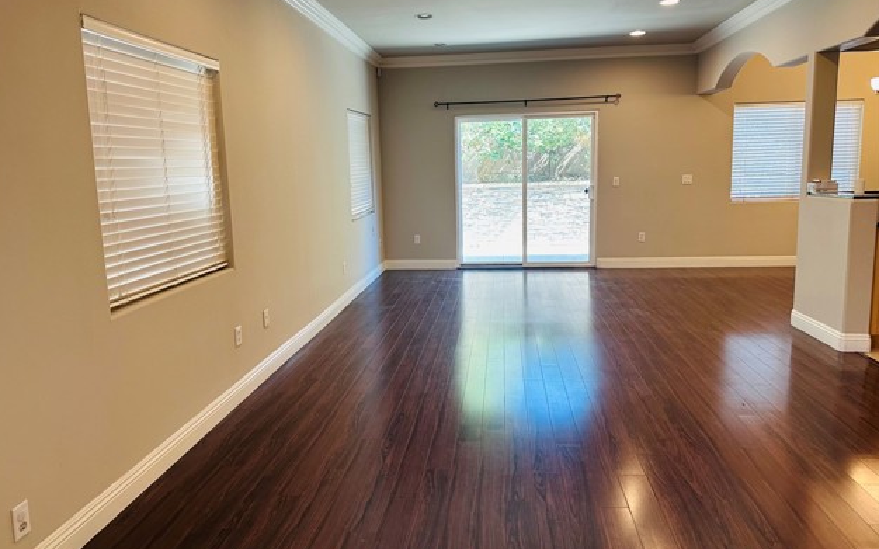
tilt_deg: -10.3
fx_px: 623
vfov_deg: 47.5
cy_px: 254
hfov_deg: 70.4
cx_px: 432
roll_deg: +2.4
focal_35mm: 26
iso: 160
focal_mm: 6.86
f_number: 1.78
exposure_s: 1/120
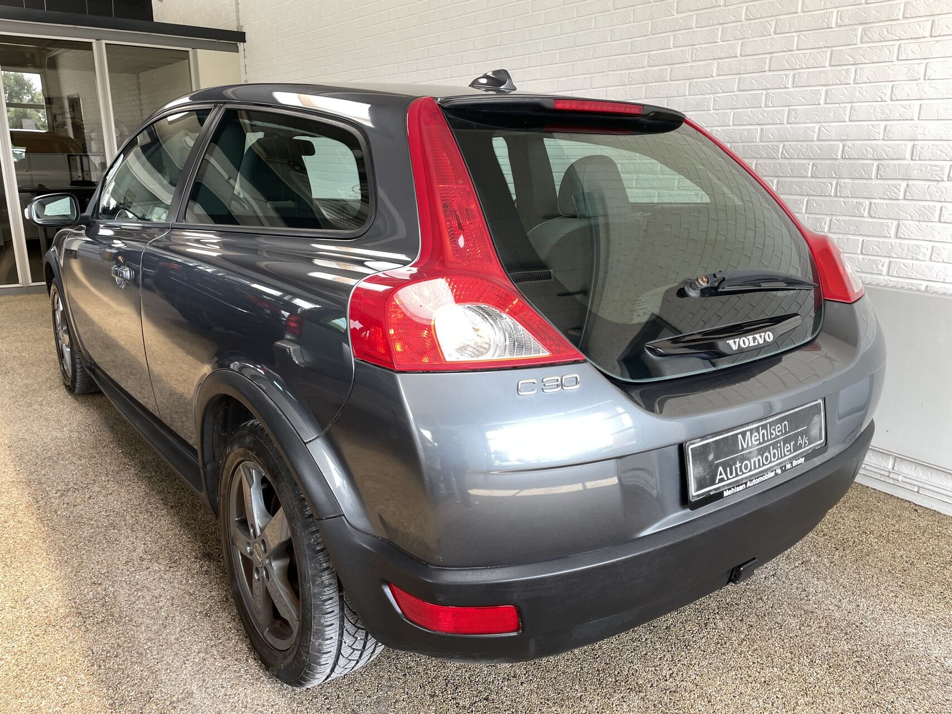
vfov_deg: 53.1
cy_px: 357
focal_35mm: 26
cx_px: 476
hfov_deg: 67.3
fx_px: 715
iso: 40
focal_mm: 4.2
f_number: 1.6
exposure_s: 1/121
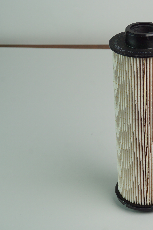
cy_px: 115
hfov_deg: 16.7
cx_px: 141
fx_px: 515
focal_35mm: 81
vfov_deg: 25.1
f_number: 8
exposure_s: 1/15
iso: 100
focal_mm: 35
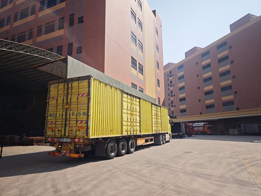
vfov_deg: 58.9
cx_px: 130
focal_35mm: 23
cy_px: 98
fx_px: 173
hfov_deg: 73.9
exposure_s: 1/2644
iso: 50
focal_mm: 6.55
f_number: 1.62
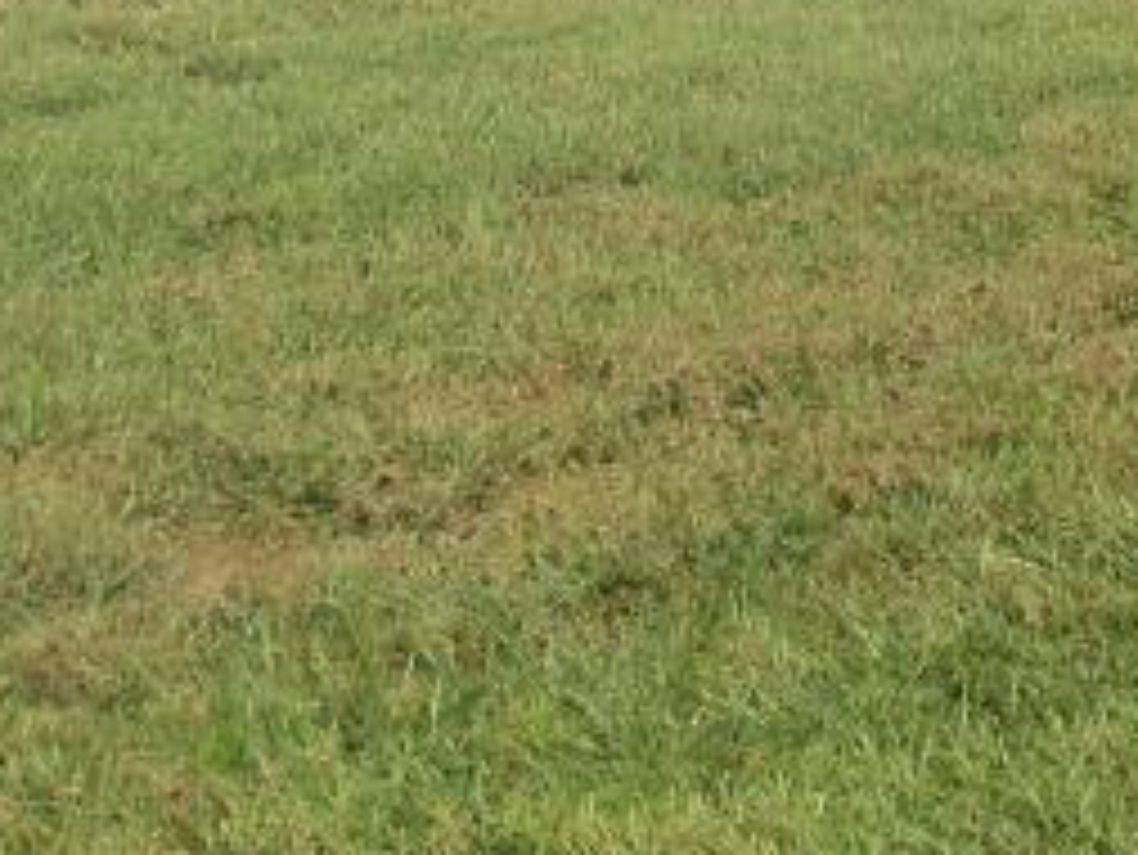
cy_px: -860
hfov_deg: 12.4
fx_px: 5065
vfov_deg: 9.1
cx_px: 1484
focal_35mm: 154
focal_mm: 6.7
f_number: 9.2
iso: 80
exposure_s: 1/160
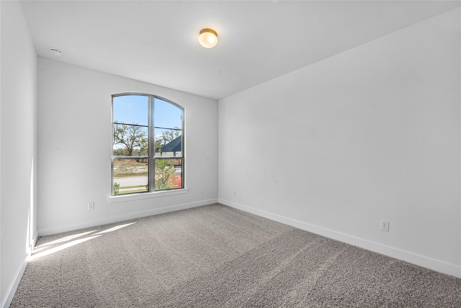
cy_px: 154
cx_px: 230
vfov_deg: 81.2
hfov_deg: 104.2
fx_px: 179
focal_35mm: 14
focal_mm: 14
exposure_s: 1/20
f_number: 9
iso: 250
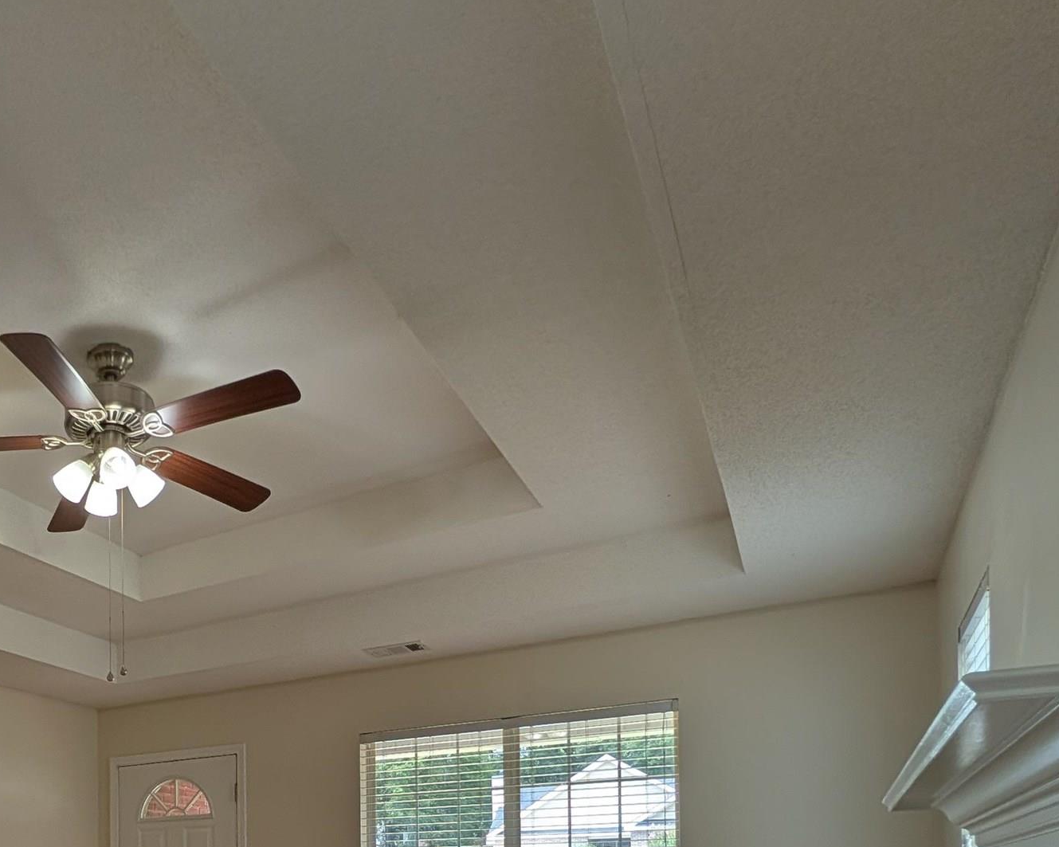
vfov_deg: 44.2
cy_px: 872
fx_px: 846
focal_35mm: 27
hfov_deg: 55.3
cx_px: 100
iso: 52
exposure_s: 1/186
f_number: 1.7
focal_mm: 2.02
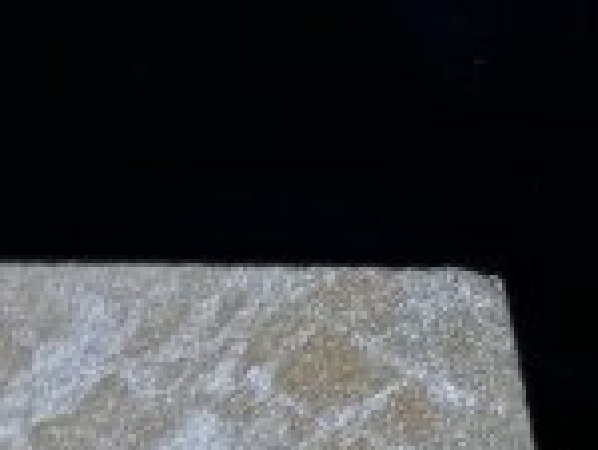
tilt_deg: -75.5
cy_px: 1760
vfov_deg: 6.4
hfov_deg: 8.6
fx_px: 3322
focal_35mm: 192
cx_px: -1184
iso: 64
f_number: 1.78
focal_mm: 6.76
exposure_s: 1/145
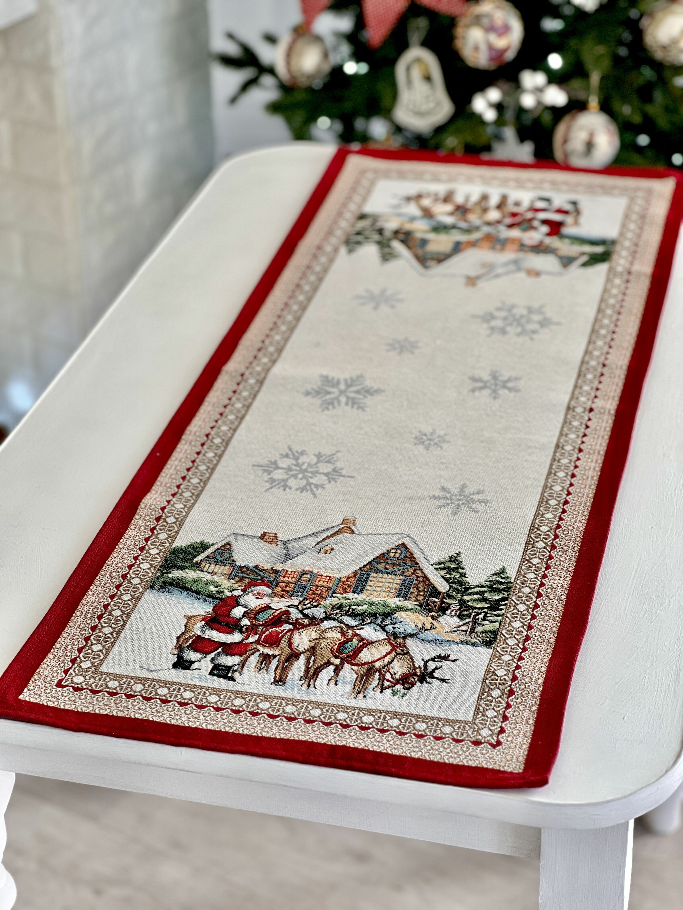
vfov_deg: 25.3
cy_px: 455
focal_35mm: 77
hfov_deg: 19.1
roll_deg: +1.5
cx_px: 342
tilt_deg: -30.6
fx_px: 2026
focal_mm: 9
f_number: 2.8
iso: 125
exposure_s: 1/100
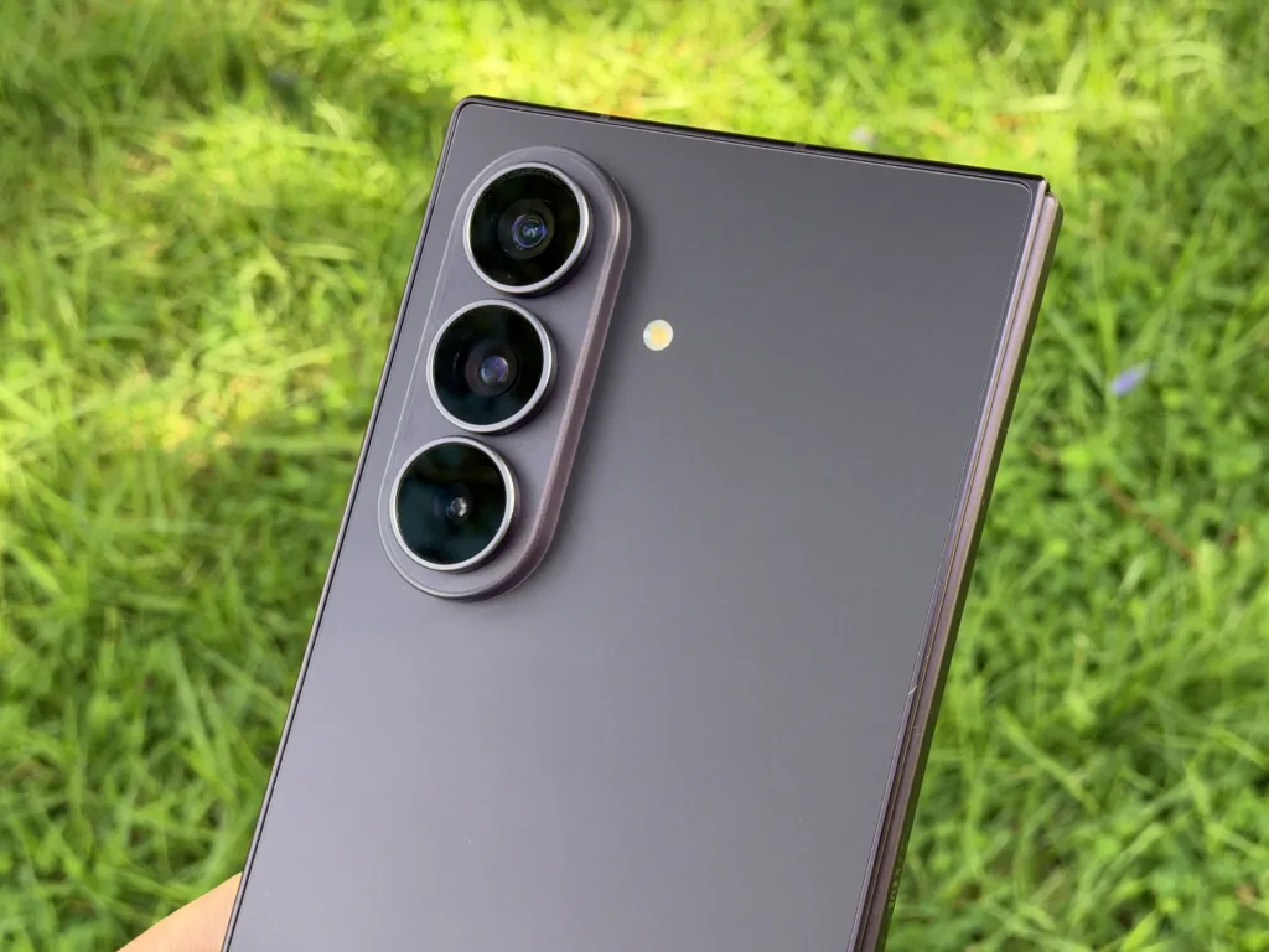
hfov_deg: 39.7
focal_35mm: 48
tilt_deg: -49.5
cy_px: 476
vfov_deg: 30.3
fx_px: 1760
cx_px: 634
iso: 250
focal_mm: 6.93
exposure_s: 1/121
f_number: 4
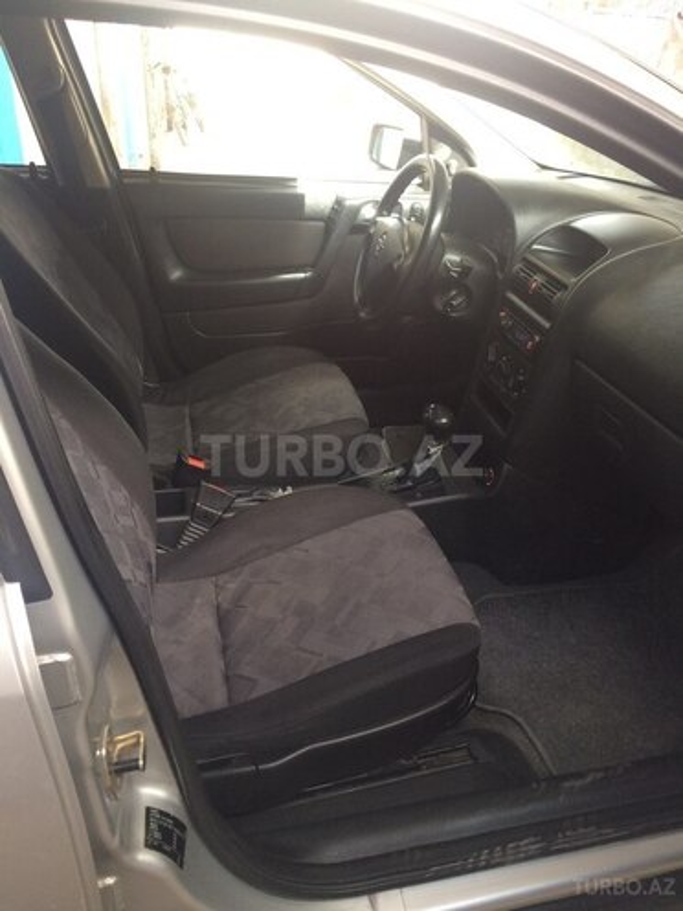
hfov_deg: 48.2
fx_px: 763
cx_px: 342
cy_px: 456
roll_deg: -3.1
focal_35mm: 29
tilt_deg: -31.4
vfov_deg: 61.7
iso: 50
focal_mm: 4.15
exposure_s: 1/33
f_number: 2.2
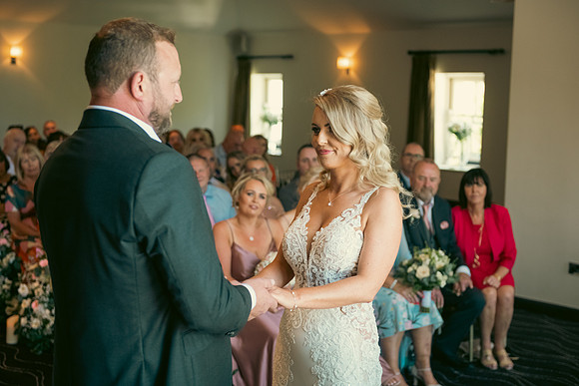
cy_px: 193
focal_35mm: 58
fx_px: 933
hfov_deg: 34.5
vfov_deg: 23.4
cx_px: 290
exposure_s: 1/160
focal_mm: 58
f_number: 3.5
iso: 1000
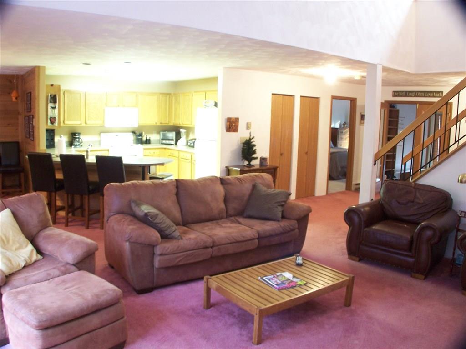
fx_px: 512
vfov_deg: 37.7
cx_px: 233
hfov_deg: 49.0
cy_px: 174
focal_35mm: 38
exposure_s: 1/3
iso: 140
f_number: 2.8
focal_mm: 6.3
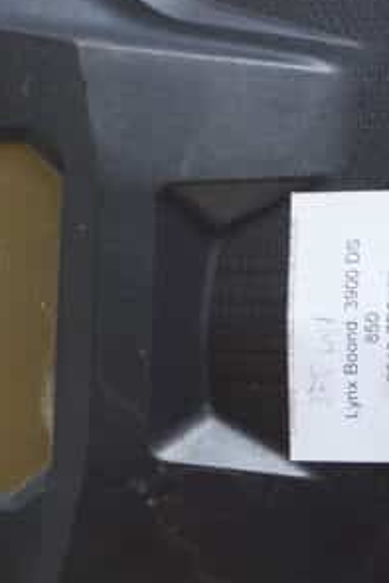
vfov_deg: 19.6
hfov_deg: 13.2
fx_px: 1684
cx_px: 163
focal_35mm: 104
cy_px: 334
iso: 500
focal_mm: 20
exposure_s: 1/60
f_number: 4
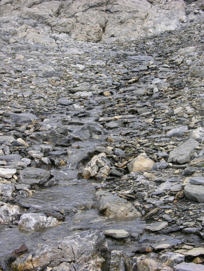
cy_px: 136
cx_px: 102
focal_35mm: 70
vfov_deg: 27.8
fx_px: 550
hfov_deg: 21.0
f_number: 4.7
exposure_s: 1/193
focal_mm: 17.8
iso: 50
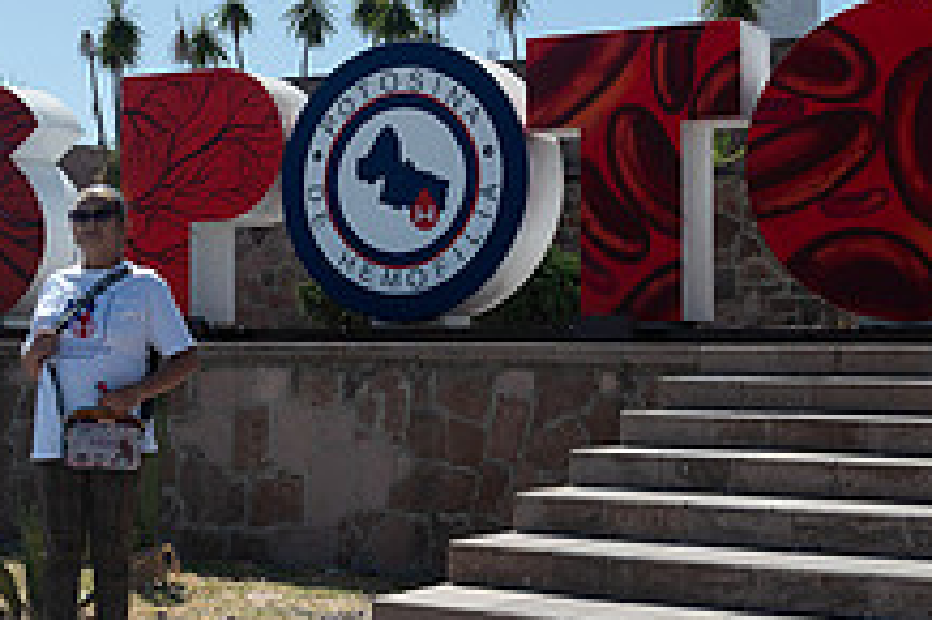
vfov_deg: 21.2
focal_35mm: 64
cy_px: 293
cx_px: 389
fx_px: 1656
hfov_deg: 31.4
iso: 100
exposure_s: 1/500
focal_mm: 24
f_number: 7.1
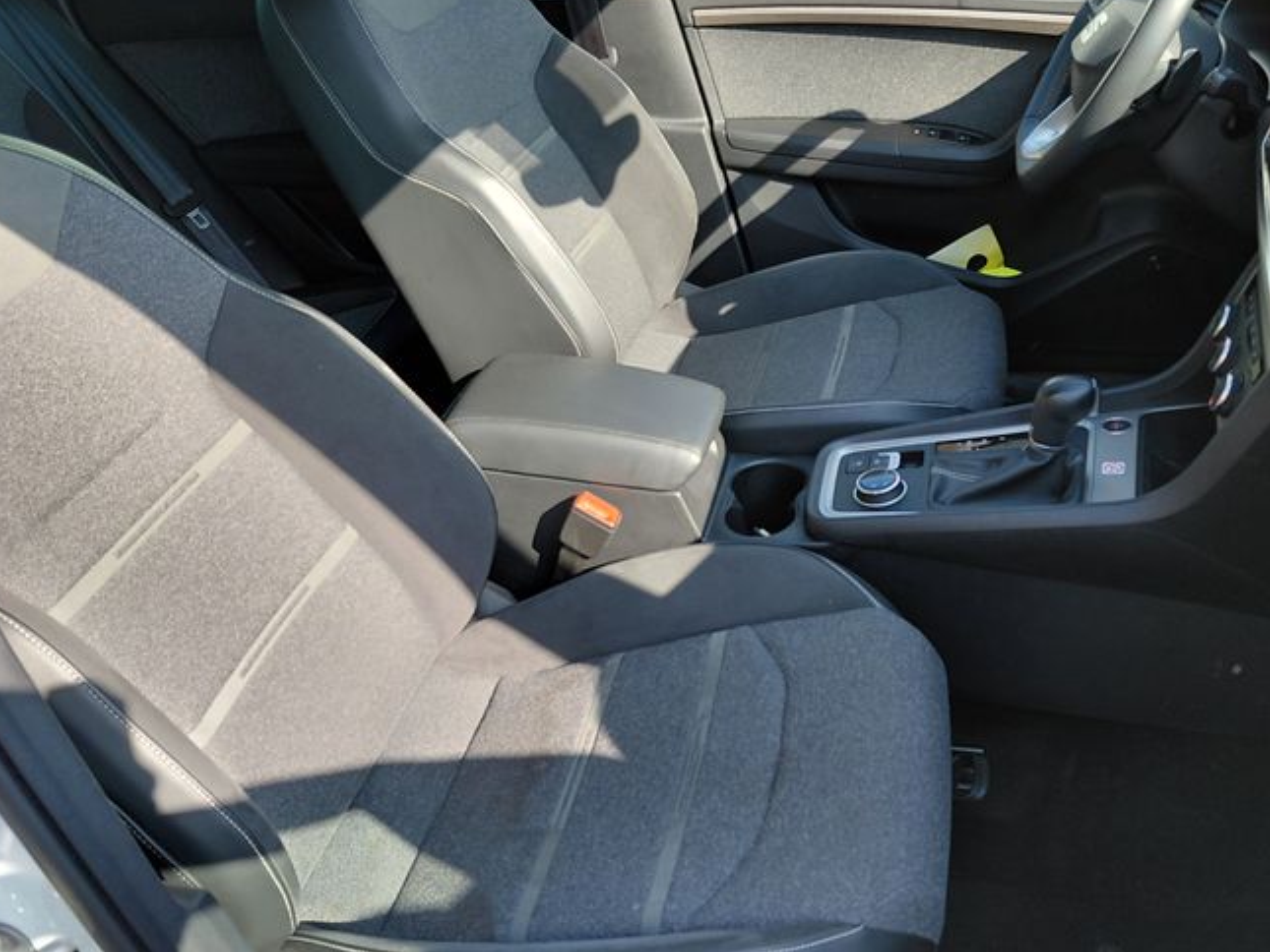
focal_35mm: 31
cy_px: 474
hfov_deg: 58.1
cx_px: 734
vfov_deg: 45.5
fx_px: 1138
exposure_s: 1/252
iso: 50
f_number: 1.8
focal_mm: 4.69
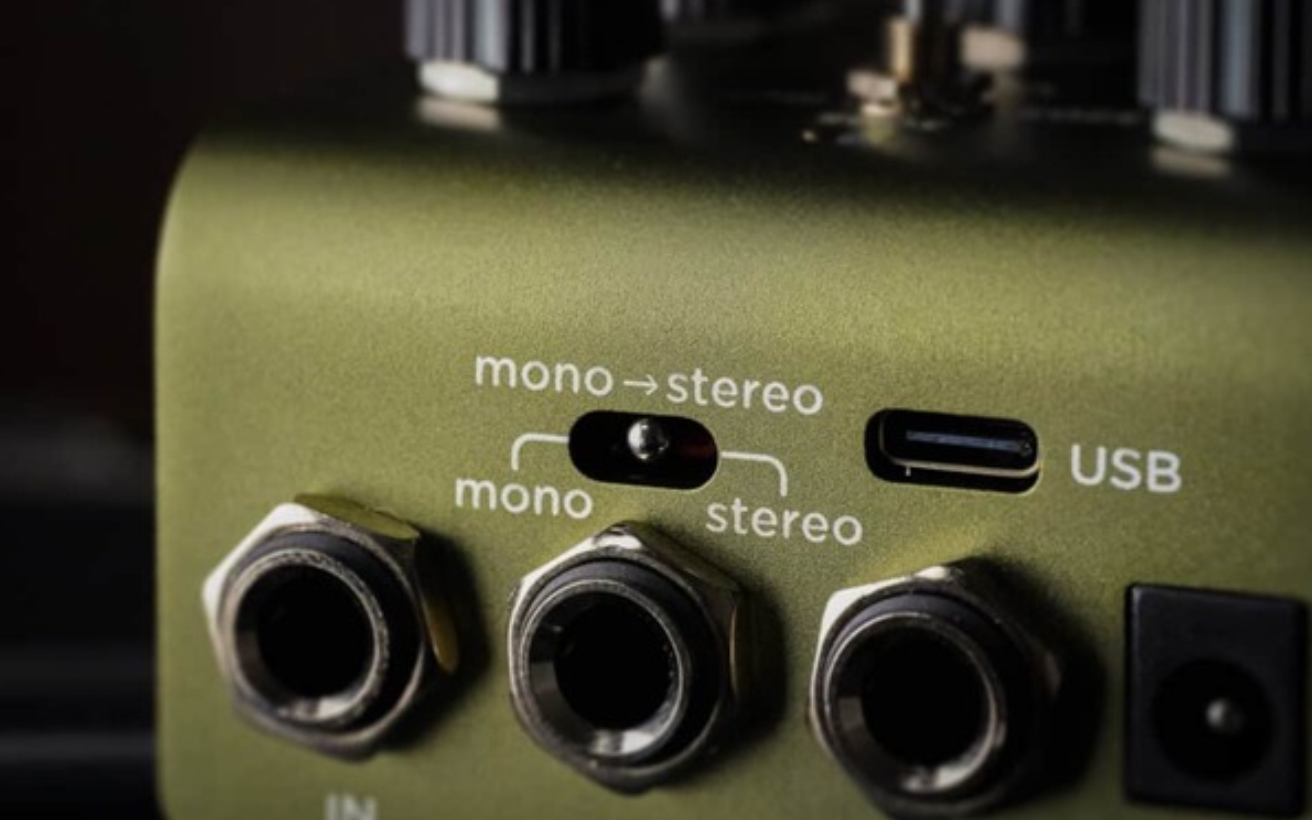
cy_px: 395
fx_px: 3862
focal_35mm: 108
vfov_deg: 12.1
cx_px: 657
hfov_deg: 19.3
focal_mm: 105
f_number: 11
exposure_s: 1/125
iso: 8000
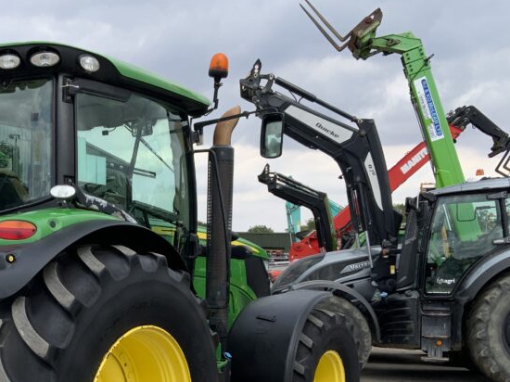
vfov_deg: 26.4
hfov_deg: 34.7
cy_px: 320
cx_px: 121
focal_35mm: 54
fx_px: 795
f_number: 1.8
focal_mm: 3
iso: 16
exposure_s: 1/759
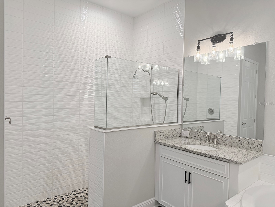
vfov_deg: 56.8
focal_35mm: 24
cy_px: 104
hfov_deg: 71.6
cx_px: 138
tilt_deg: -0.7
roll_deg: -1.2
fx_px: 191
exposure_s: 1/189
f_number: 1.78
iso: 200
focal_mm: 6.76
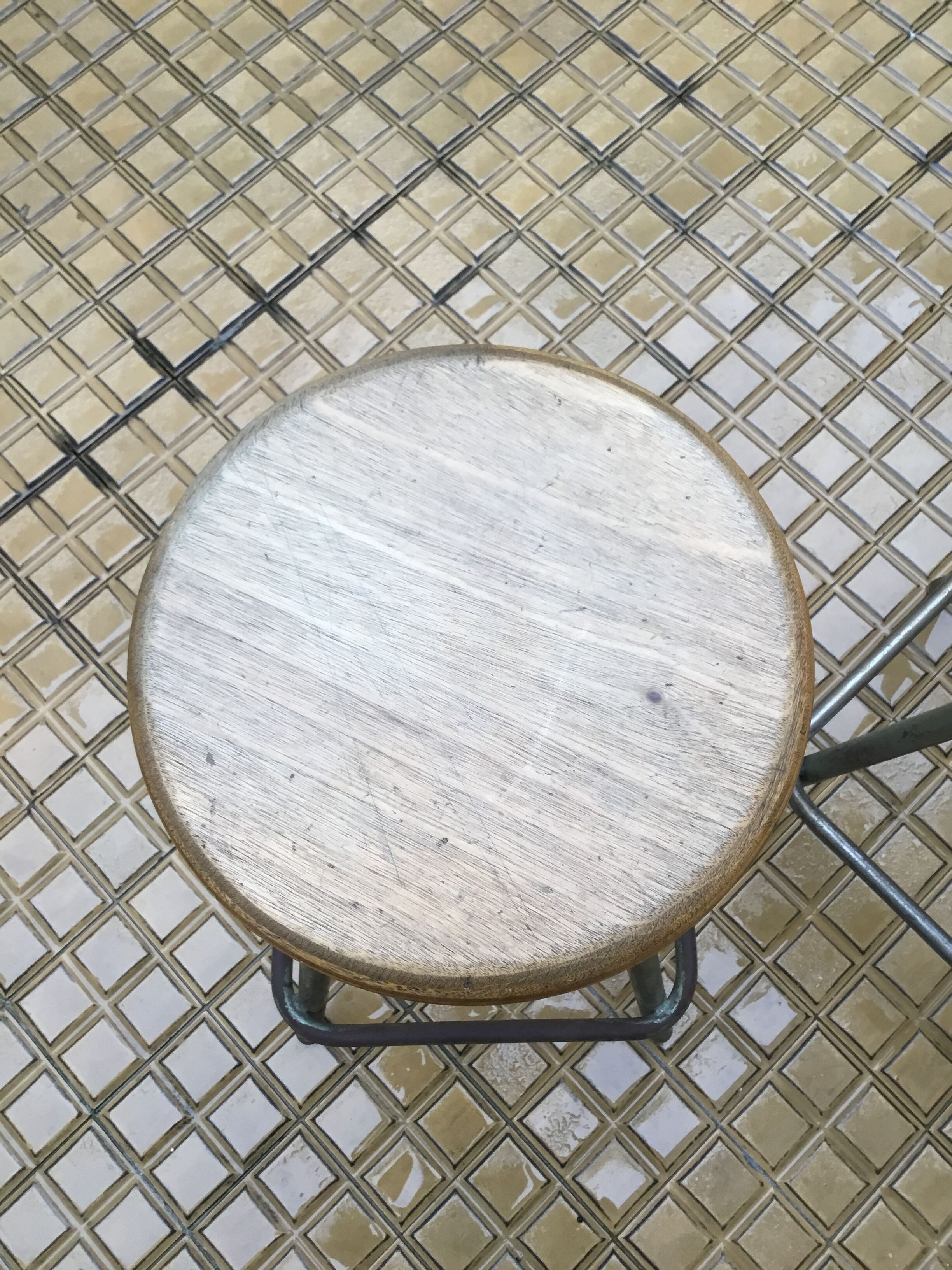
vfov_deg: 58.4
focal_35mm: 31
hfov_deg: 45.4
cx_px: 476
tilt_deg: -73.2
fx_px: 1137
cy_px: 635
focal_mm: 3.3
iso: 25
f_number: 2.4
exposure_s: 1/33
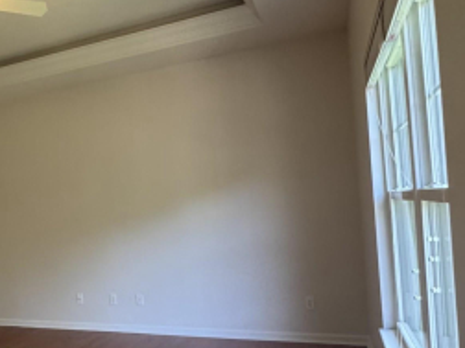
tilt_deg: -0.9
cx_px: 64
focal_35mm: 37
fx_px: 497
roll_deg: +3.6
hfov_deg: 46.2
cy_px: 212
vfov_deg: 38.5
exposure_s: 1/120
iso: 320
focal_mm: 2.22
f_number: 2.2
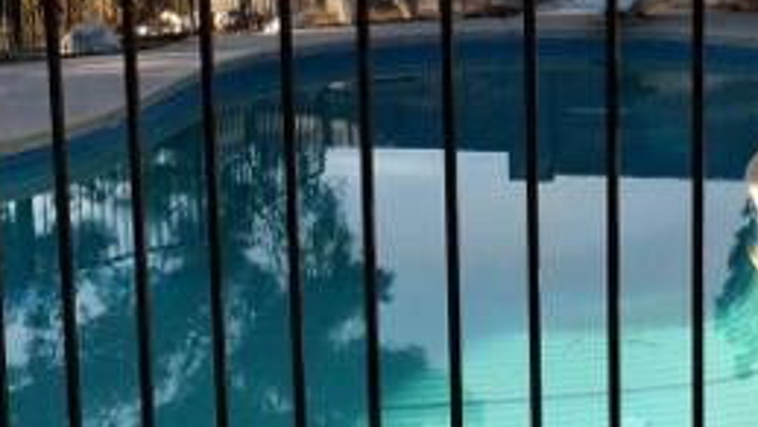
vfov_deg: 14.0
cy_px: 102
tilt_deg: -7.9
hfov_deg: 24.6
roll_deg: +1.1
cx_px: 492
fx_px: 1729
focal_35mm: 86
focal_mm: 3.3
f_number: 2.4
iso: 32
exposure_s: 1/657
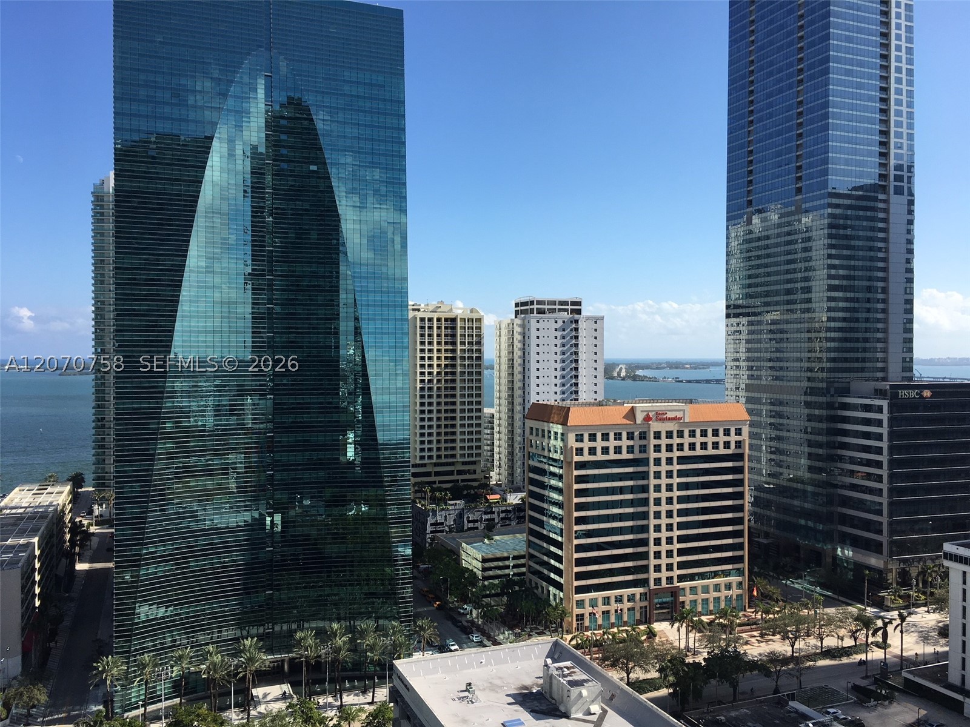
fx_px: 813
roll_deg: -1.5
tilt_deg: -0.9
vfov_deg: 48.2
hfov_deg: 61.7
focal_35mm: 29
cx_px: 485
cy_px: 364
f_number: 2.2
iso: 25
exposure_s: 1/1603
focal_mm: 4.15
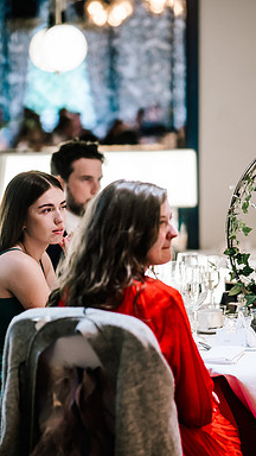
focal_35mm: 135
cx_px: 104
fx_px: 1629
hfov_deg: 9.0
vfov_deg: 15.9
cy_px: 229
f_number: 1.4
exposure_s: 1/250
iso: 400
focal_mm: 85
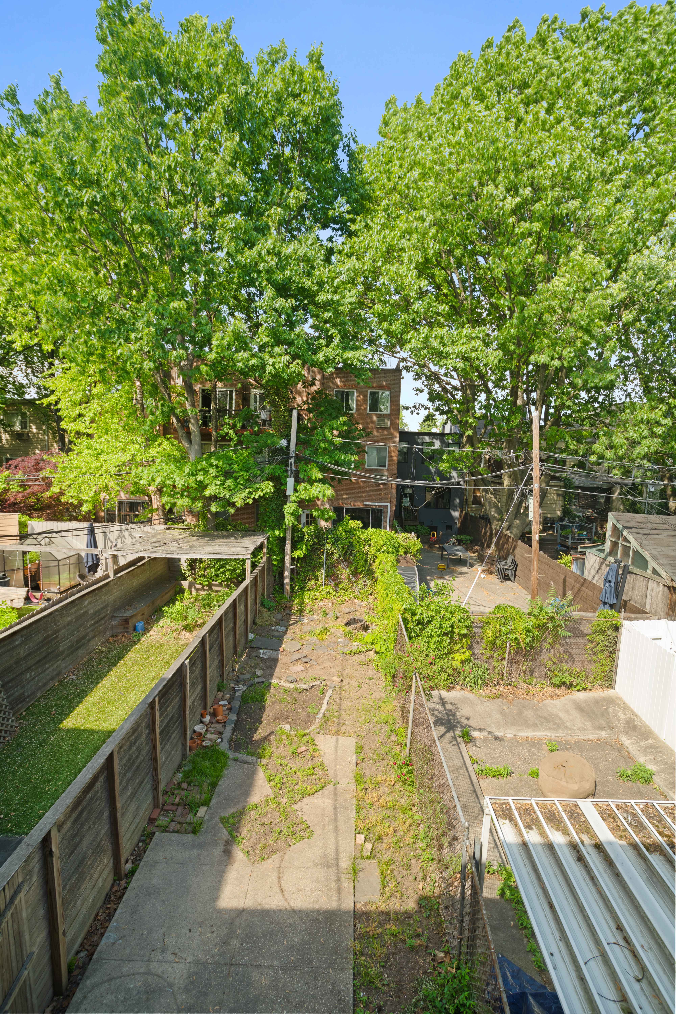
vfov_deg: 93.3
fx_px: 479
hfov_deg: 70.4
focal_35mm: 17
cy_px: 507
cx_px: 338
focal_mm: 17
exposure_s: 1/25
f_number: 11
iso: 500
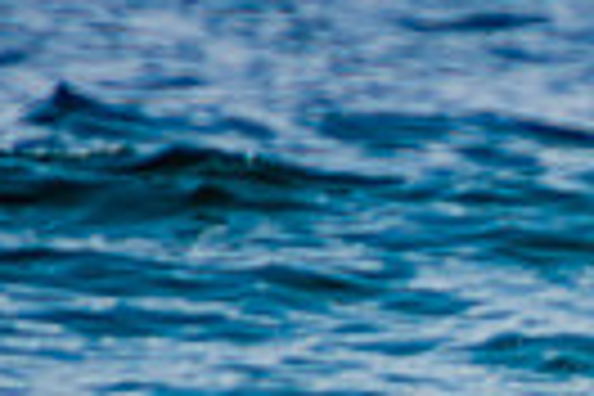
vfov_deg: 0.5
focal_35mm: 2642
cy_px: 767
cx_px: 1071
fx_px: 43590
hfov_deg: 0.8
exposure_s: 1/2000
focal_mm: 400
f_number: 5.6
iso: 250
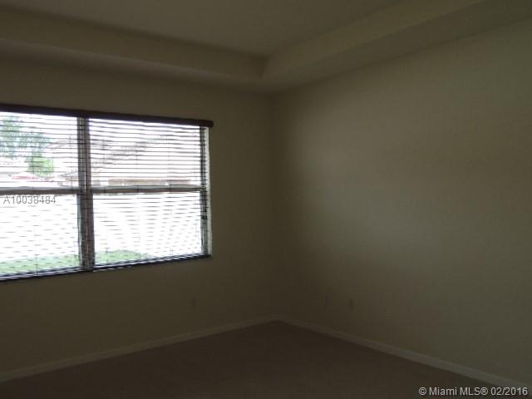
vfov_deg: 46.8
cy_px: 200
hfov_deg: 60.0
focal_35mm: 30
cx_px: 266
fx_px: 461
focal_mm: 5.3
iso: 100
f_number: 3.1
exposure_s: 1/80
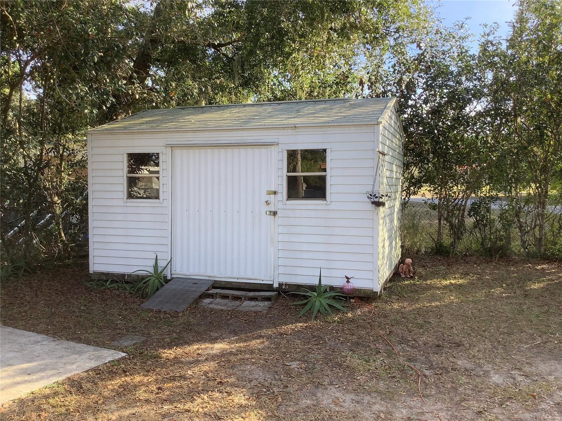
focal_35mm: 31
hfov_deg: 58.4
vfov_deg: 45.4
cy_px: 210
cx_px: 281
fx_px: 503
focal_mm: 3.3
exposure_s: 1/145
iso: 25
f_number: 2.4
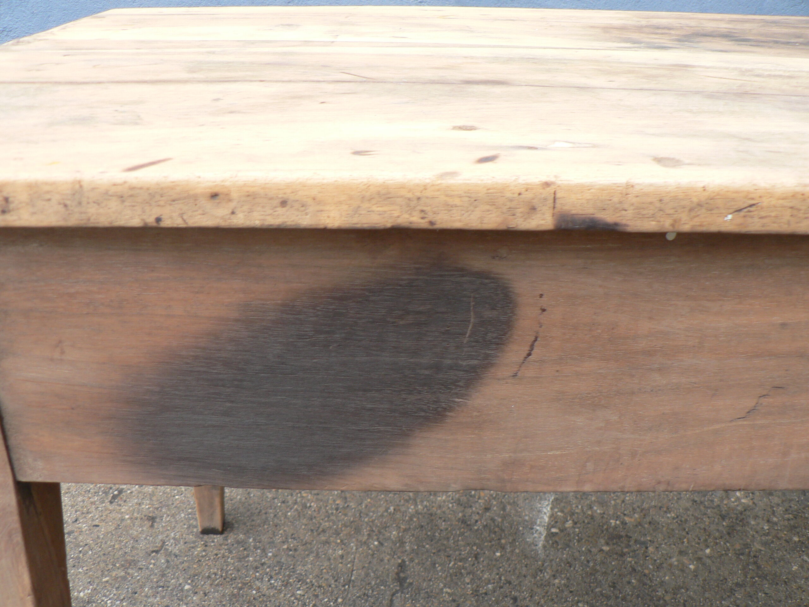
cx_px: 404
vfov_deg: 39.7
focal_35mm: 36
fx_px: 841
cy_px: 304
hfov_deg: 51.4
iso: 100
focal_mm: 6
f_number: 2.8
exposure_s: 1/30
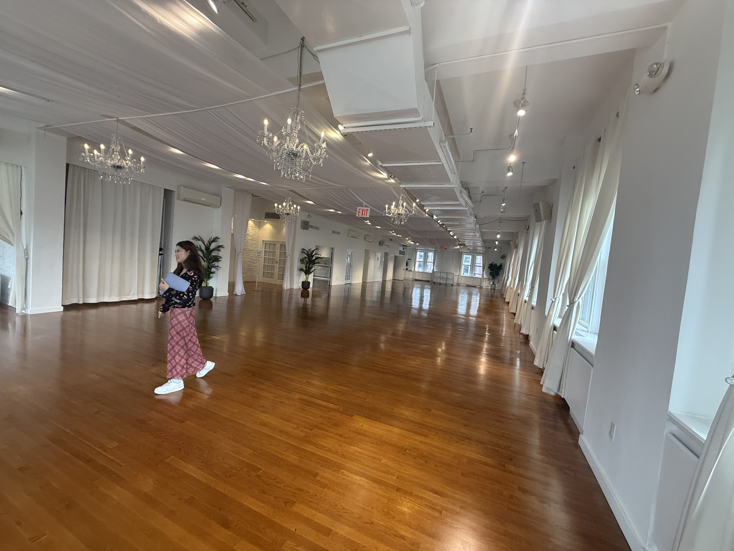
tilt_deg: -3.0
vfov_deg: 85.7
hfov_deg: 102.1
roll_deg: -4.4
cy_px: 276
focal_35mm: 14
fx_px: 297
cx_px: 367
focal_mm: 2.22
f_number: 2.2
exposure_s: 1/120
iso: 200
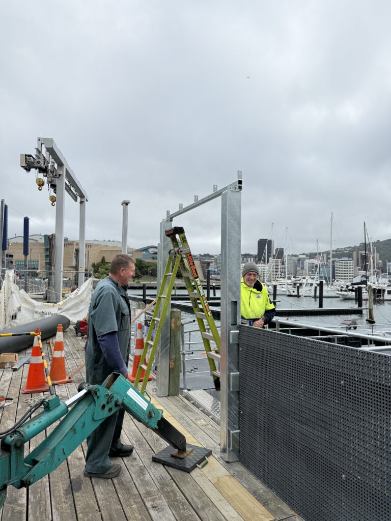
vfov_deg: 71.6
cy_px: 260
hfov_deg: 56.8
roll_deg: +0.3
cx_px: 196
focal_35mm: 24
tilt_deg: +3.2
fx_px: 361
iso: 80
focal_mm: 6.76
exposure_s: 1/5714
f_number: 1.78
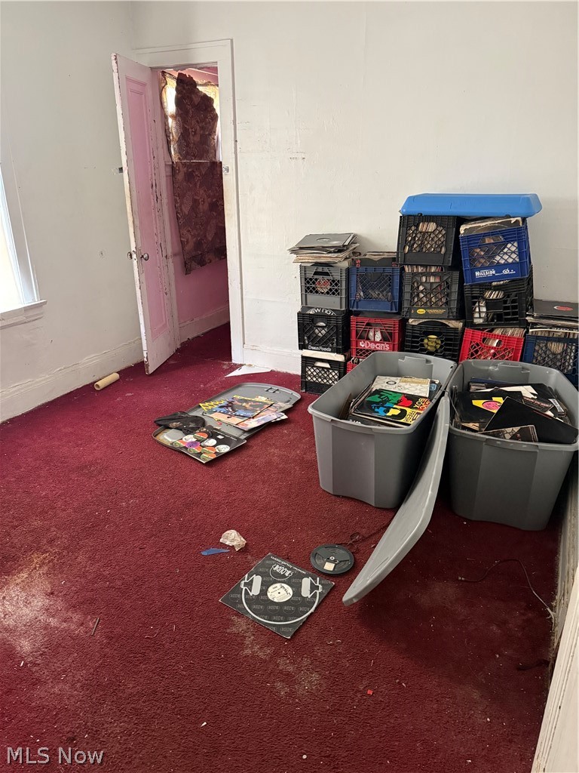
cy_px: 386
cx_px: 290
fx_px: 535
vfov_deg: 71.6
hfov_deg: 56.8
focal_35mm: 24
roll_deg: -0.2
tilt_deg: -21.8
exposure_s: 1/53
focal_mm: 6.76
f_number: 1.78
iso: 800
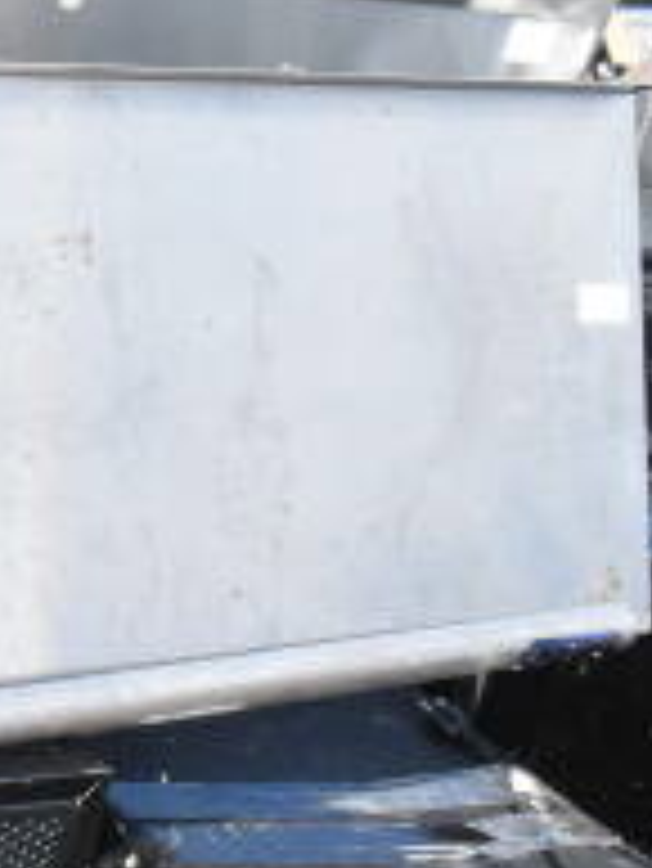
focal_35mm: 96
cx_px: -683
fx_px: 2396
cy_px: 331
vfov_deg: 20.5
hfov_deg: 13.2
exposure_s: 1/640
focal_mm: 21
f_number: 13
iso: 1600
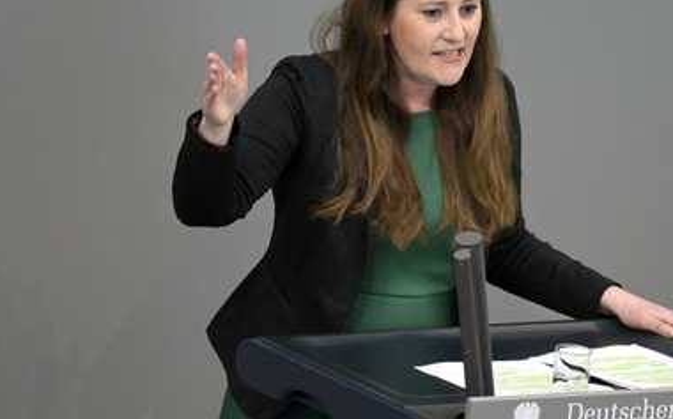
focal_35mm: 605
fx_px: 11090
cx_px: 364
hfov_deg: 3.5
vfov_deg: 2.2
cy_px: 177
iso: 8000
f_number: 5.6
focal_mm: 500
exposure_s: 1/500
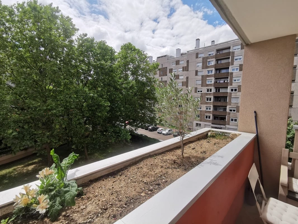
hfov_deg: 91.0
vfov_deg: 74.8
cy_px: 112
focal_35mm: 17
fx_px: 146
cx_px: 149
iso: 50
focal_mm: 2.26
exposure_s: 1/2160
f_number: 2.2
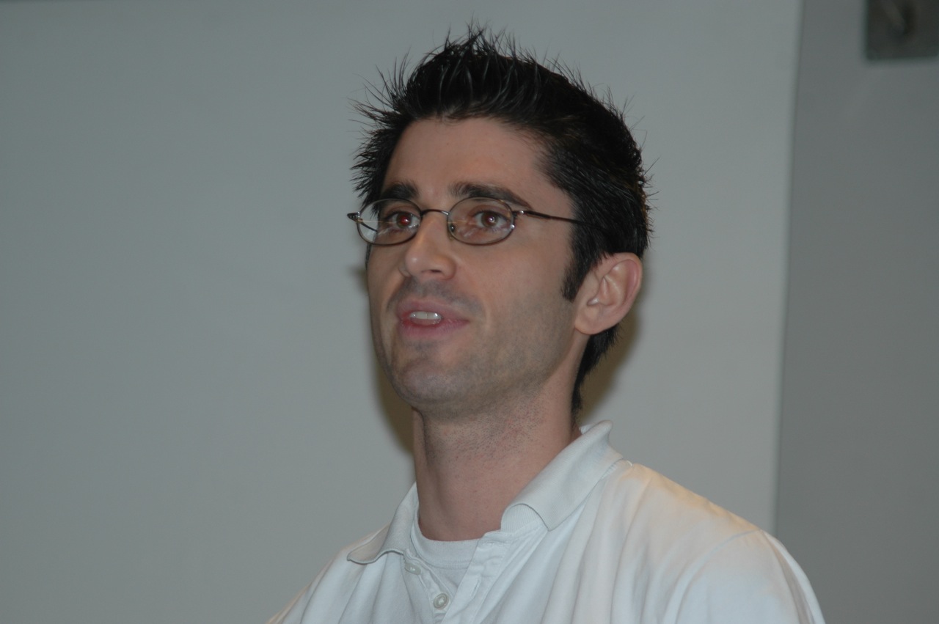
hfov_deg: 13.1
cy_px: 312
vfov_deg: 8.7
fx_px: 4104
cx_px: 470
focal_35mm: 158
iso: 200
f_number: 4
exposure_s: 1/60
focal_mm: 105
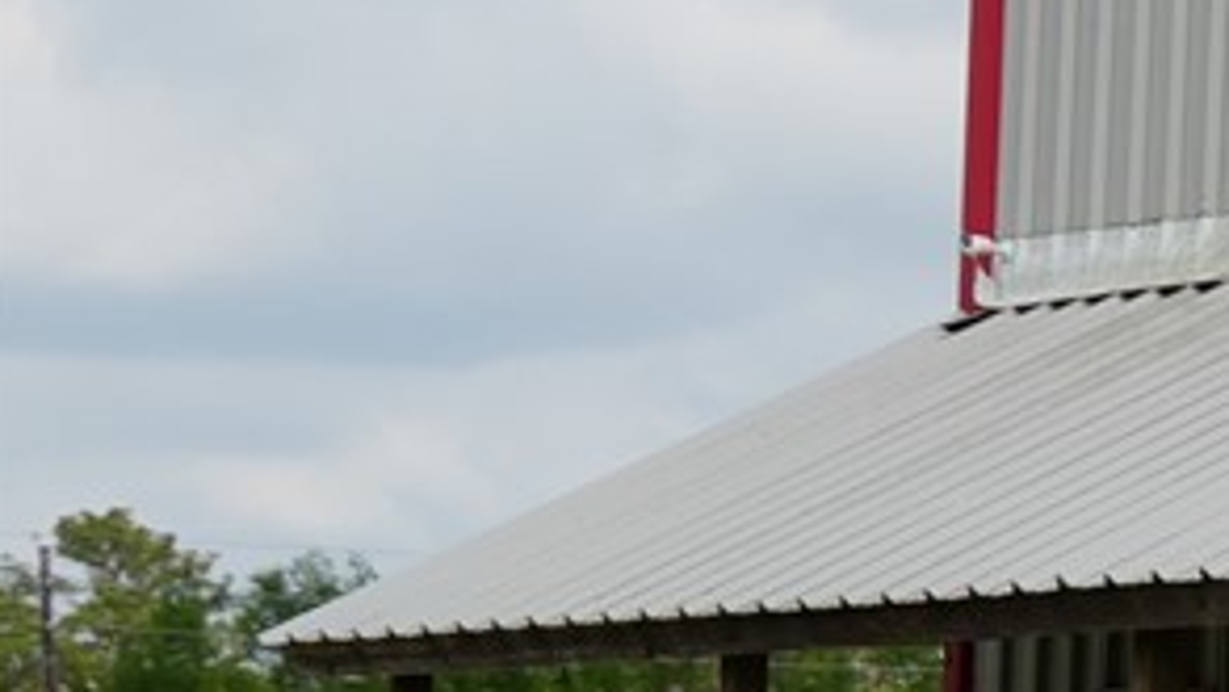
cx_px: 4534
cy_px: 533
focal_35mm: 268
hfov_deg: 6.7
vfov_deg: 4.5
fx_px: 8732
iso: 100
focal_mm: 23
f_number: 5
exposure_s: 1/640
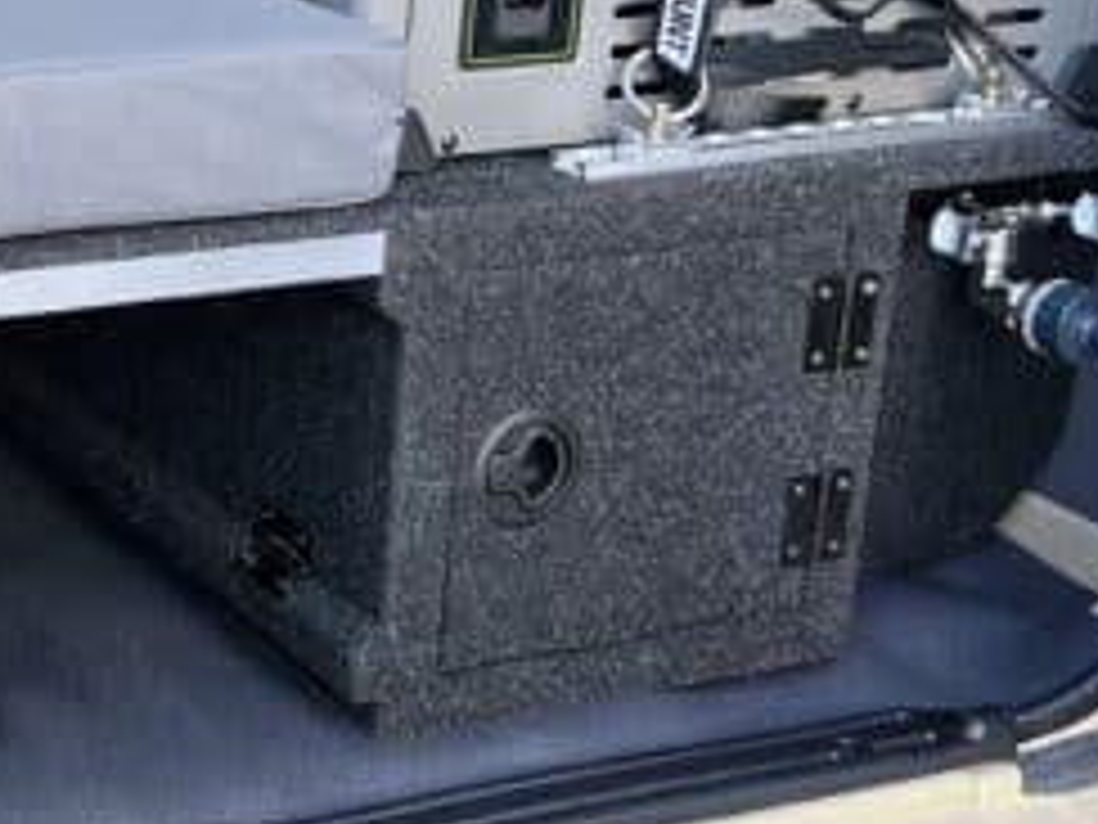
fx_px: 2601
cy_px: 270
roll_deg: -0.4
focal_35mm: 82
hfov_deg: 22.2
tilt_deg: -17.0
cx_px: -171
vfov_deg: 17.9
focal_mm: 5.7
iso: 100
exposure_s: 1/121
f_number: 1.5
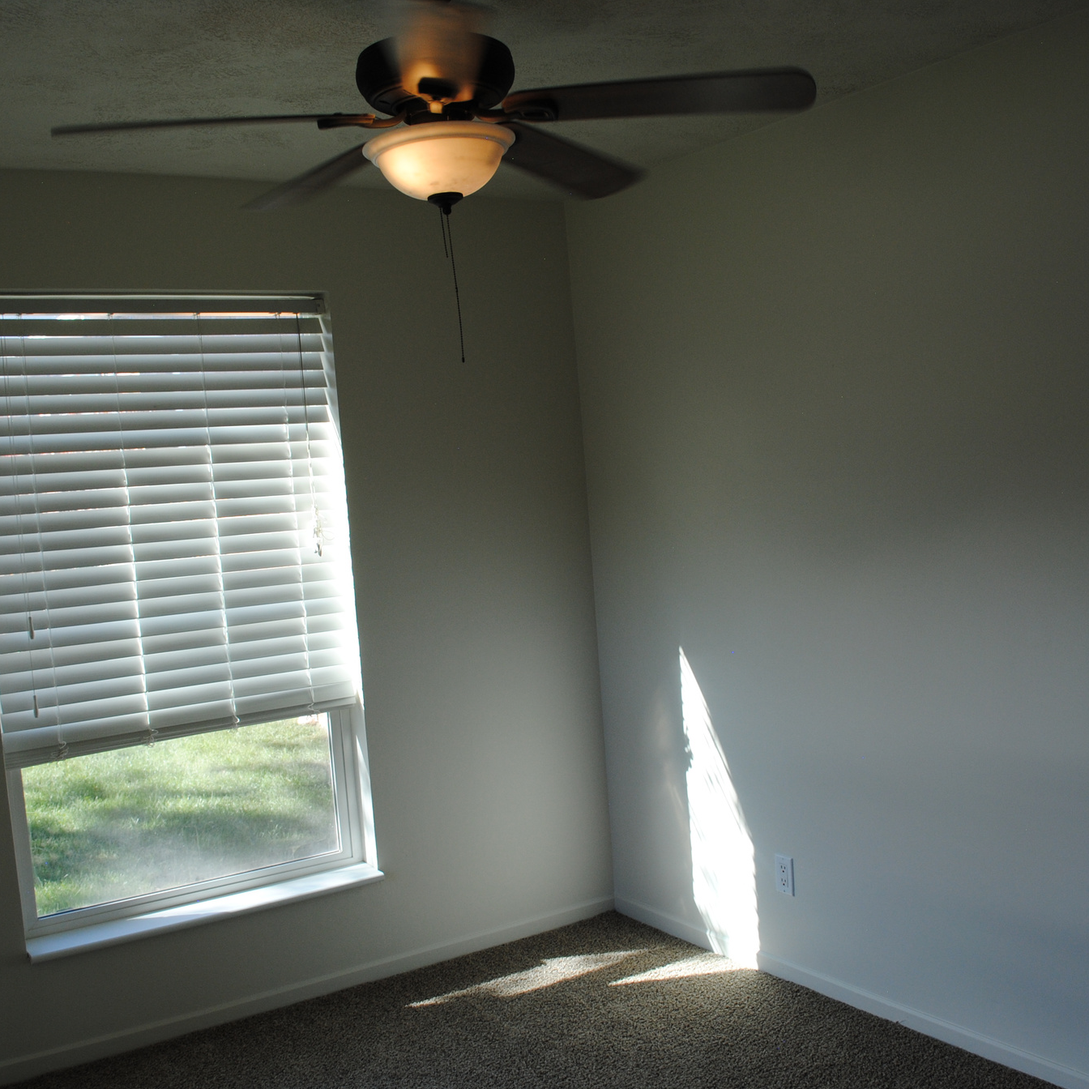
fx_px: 1246
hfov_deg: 47.2
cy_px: 551
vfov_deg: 47.2
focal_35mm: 35
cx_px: 546
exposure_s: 1/100
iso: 200
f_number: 5.6
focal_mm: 18
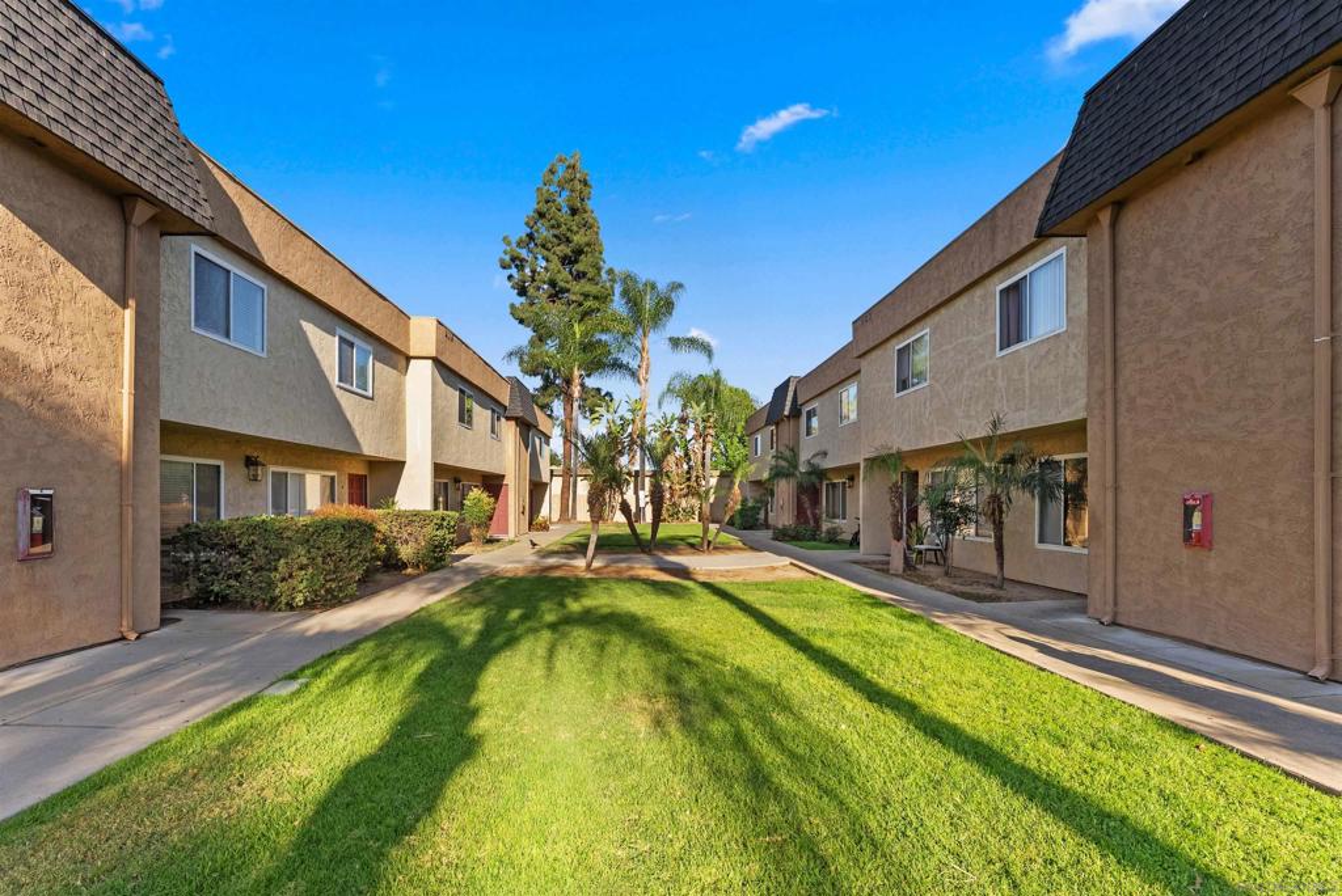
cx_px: 671
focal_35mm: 15
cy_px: 448
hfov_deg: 100.0
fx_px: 563
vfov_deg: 77.0
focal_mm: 15.1
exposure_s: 1/125
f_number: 10
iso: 125
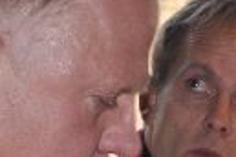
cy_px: 282
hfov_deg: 4.9
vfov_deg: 3.3
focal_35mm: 419
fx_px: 2747
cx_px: -29
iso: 400
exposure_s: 1/60
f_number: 4.8
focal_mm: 45
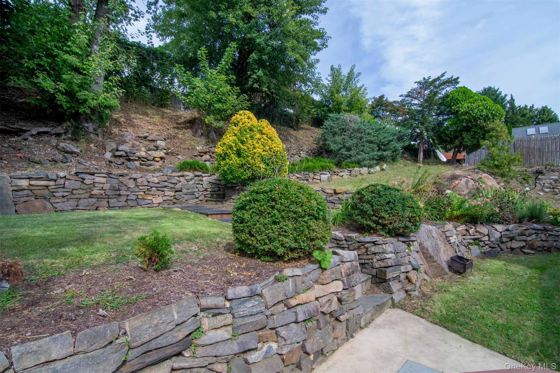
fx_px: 257
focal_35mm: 16
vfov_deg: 72.0
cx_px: 280
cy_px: 186
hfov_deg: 95.0
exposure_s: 1/250
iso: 400
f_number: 13
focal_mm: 11
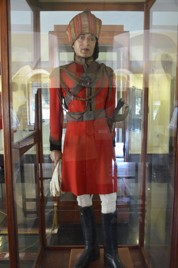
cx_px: 89
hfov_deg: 35.3
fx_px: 279
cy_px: 134
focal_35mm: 38
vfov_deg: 51.4
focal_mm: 25
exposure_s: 1/20
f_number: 4
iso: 3200
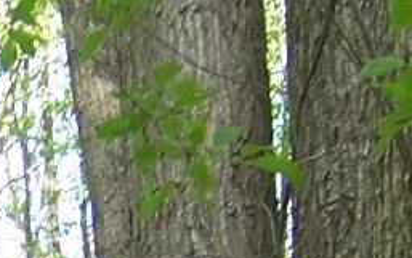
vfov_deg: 7.8
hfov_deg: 12.5
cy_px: 752
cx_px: -422
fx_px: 1652
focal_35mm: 147
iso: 64
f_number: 2.8
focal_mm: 3.8
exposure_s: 1/80
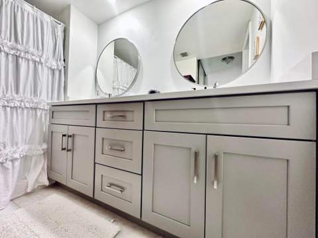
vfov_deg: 85.7
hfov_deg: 102.1
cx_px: 159
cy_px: 119
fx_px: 129
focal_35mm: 14
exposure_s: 1/60
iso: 200
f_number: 2.2
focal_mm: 2.22
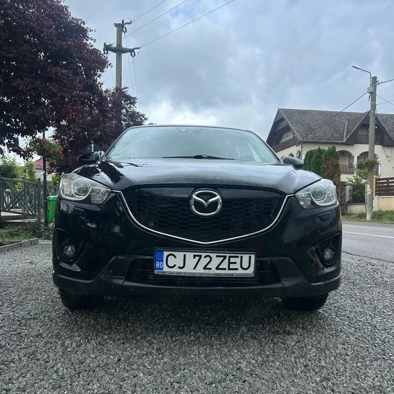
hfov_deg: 52.5
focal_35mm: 31
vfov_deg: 52.5
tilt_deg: -2.2
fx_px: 399
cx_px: 196
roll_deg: -1.0
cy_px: 212
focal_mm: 5.7
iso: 50
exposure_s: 1/2083
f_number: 1.5
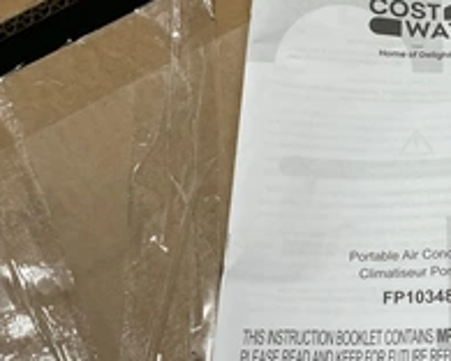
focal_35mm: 58
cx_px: 430
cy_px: 171
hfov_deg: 30.6
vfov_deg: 26.2
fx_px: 774
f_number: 1.8
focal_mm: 3
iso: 250
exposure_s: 1/60
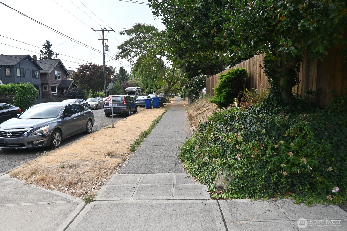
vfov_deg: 53.1
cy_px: 116
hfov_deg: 73.7
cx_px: 174
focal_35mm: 24
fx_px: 231
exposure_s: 1/250
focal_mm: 16
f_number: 8
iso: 100
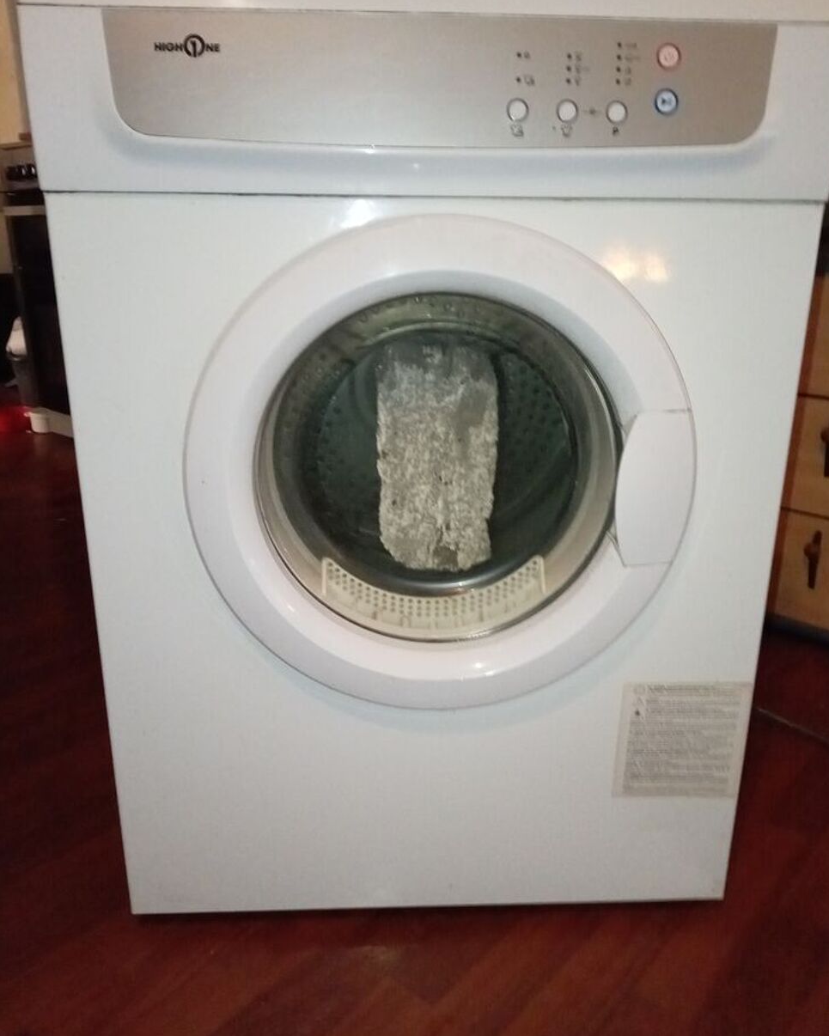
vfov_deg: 64.1
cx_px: 428
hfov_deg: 53.2
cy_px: 513
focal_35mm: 27
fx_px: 828
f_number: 1.8
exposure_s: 1/16.7
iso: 1600
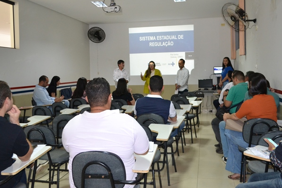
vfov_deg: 36.7
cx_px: 143
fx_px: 282
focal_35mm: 36
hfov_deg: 53.1
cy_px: 71
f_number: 3.5
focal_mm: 18
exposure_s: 1/60
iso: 1400
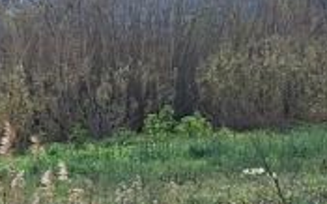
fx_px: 1273
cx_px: -439
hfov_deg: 12.0
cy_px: 172
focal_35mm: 143
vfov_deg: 9.1
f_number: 1.8
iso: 40
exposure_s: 1/3521
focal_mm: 5.54
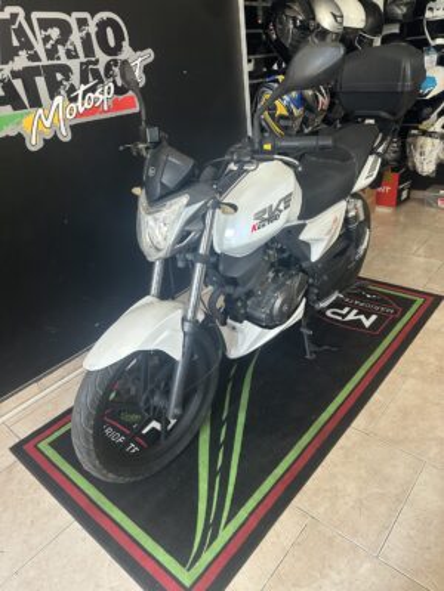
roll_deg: +5.4
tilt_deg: -27.6
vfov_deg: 71.6
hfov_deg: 56.8
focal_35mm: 24
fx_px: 410
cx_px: 222
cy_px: 296
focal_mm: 6.86
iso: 250
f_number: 1.78
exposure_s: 1/60
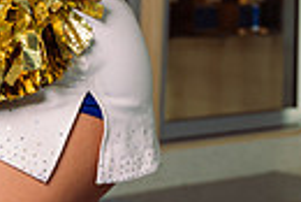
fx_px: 1389
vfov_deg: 7.7
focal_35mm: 166
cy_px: -276
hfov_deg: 12.3
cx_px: 72
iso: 200
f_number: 4.5
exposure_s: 1/250
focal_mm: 48
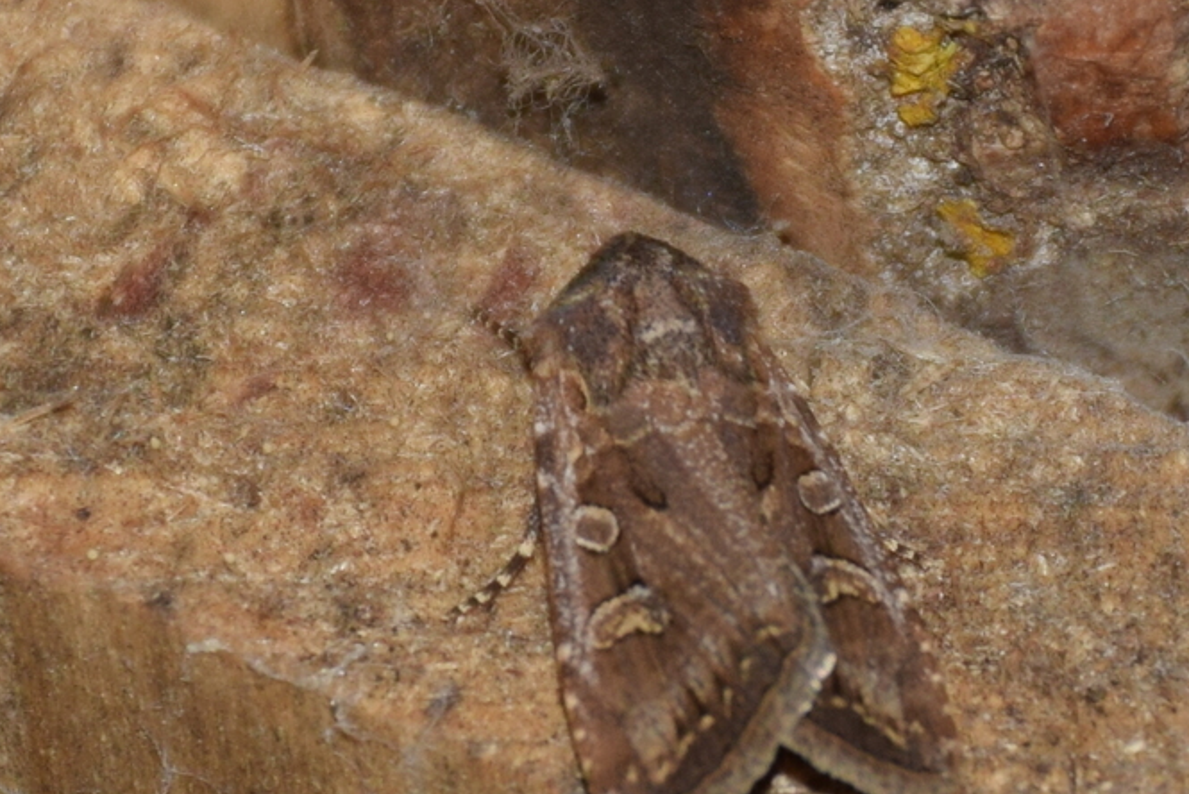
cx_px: 765
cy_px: 481
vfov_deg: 4.5
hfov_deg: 6.8
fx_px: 10011
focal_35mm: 303
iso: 320
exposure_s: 1/60
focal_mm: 140
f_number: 5.6
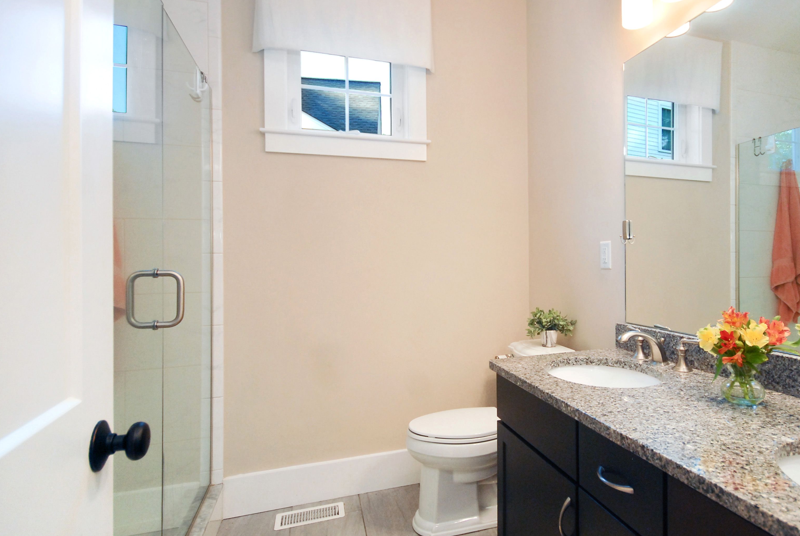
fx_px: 423
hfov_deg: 85.4
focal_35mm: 19
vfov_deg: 64.7
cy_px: 288
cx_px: 492
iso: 500
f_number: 5
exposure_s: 1/60
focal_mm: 10
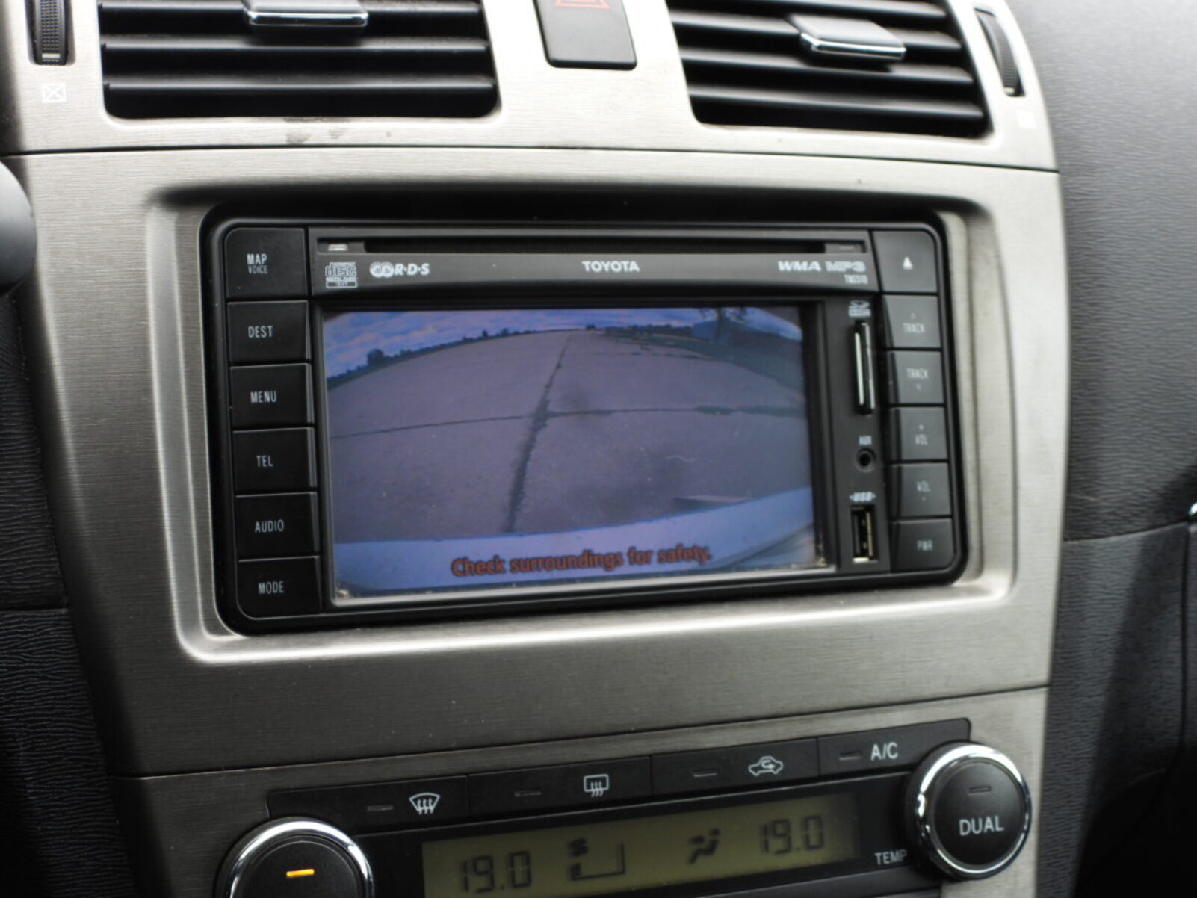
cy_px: 449
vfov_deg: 29.1
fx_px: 1729
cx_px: 598
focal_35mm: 50
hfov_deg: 38.2
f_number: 3.2
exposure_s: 1/100
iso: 100
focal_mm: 9
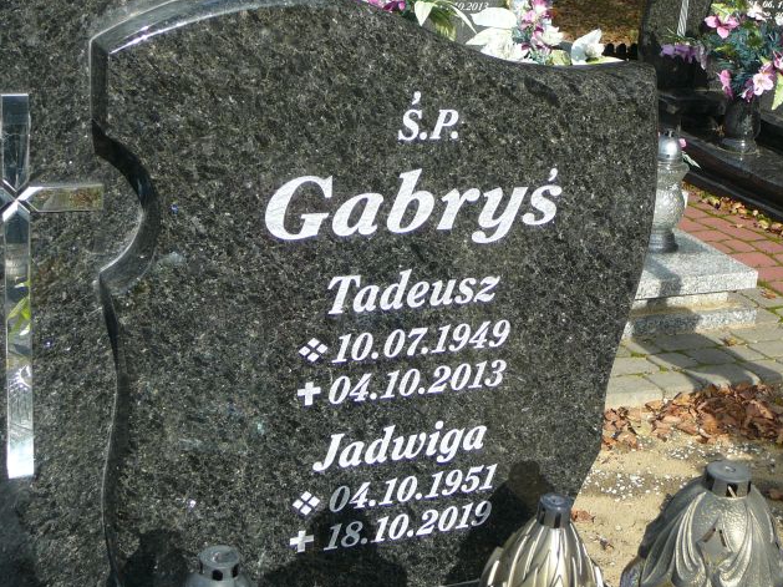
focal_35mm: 56
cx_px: 397
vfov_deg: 26.1
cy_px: 294
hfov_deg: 34.4
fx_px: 1266
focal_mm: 8.2
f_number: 3.5
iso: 80
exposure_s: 1/500
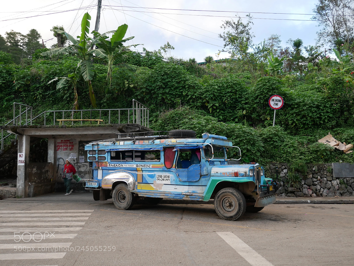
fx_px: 327
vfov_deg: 44.2
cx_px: 177
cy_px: 133
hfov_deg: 56.8
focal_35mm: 32
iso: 400
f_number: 4.5
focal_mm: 16
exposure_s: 1/125
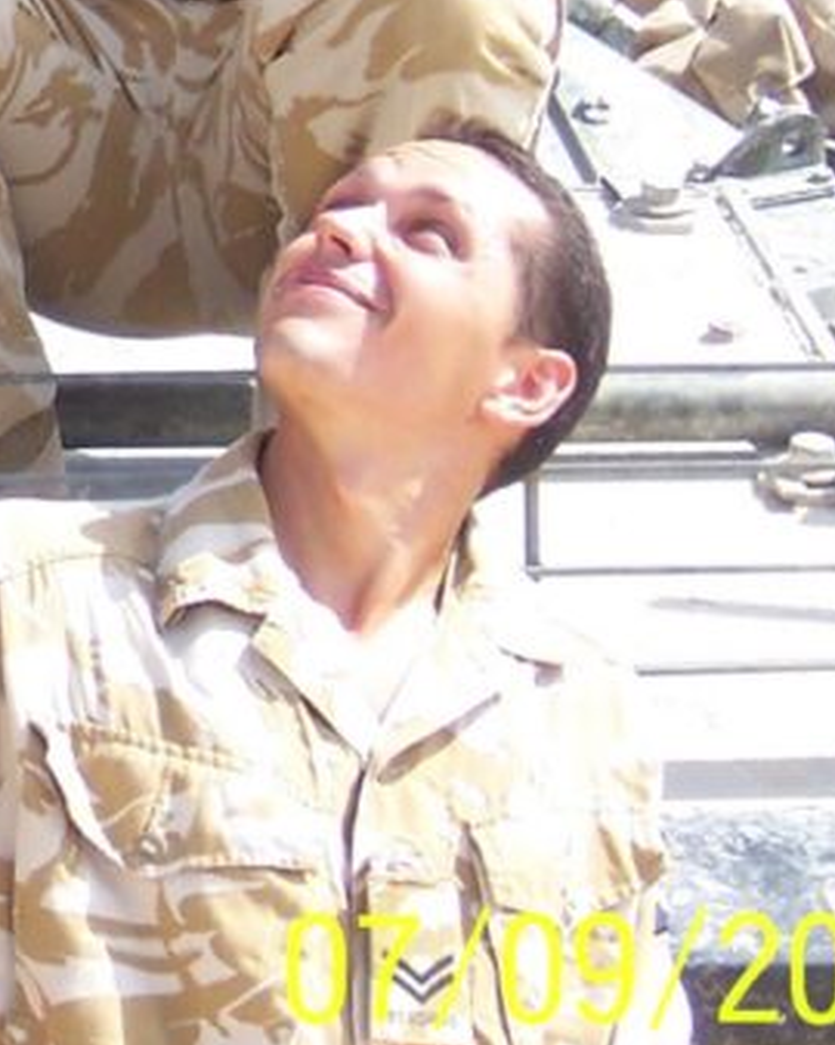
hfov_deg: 7.7
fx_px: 5998
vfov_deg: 9.9
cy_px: -53
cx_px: -653
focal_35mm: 194
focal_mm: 9.6
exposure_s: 1/320
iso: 80
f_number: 3.6
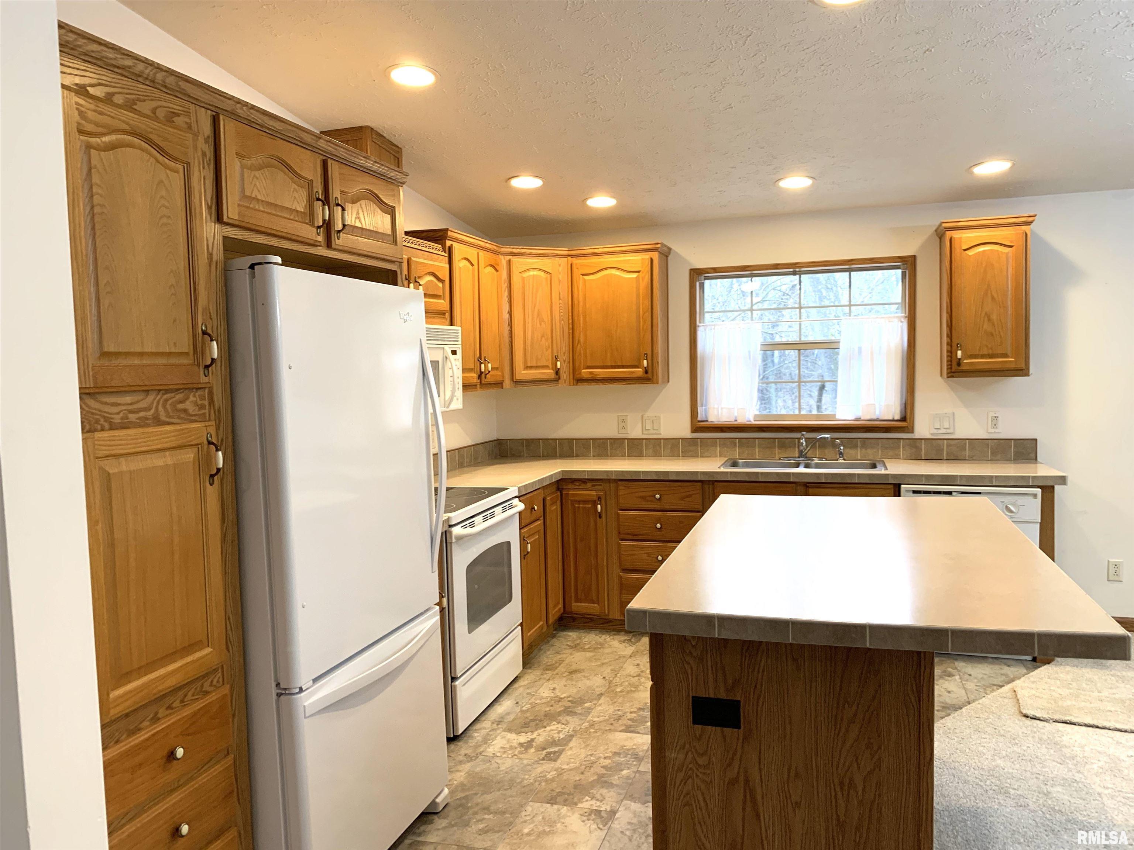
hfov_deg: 67.3
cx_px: 567
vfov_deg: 53.1
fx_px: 852
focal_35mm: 26
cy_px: 425
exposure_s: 1/60
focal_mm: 4.25
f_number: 1.8
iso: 80
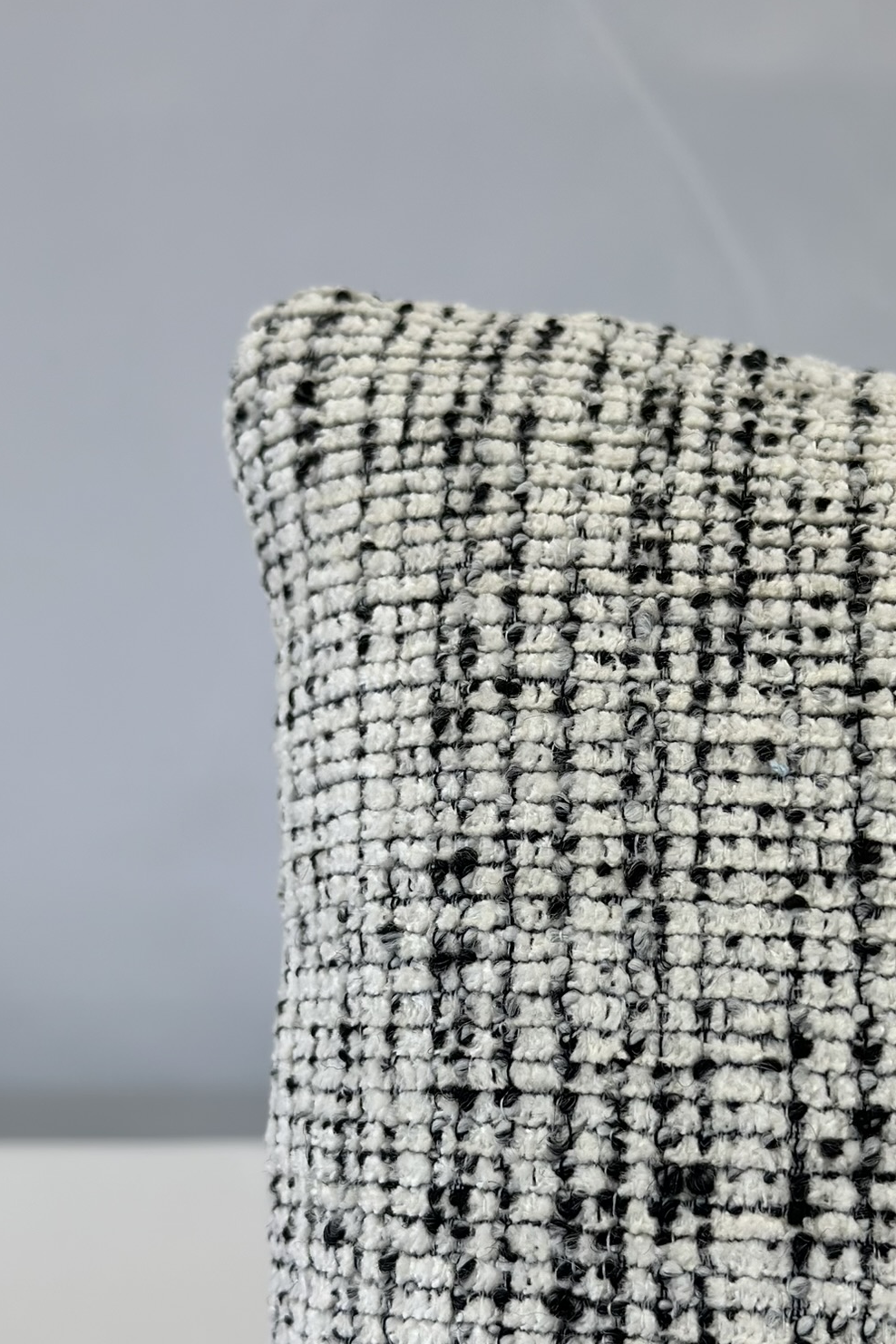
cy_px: 793
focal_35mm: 69
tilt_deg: -9.3
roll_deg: +1.6
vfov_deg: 29.2
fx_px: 2576
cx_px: 525
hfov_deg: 19.7
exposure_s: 1/280
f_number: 1.78
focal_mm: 6.86
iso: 80
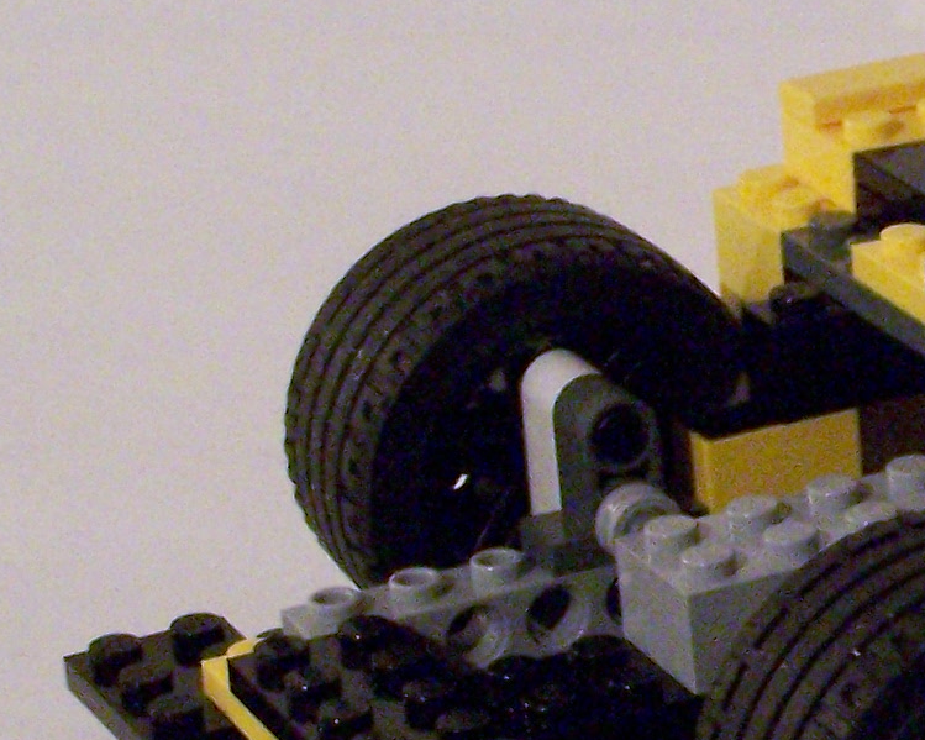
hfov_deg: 9.4
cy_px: 338
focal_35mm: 198
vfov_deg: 7.8
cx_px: 1541
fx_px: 5420
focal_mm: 9.8
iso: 400
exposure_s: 1/8
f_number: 4.5
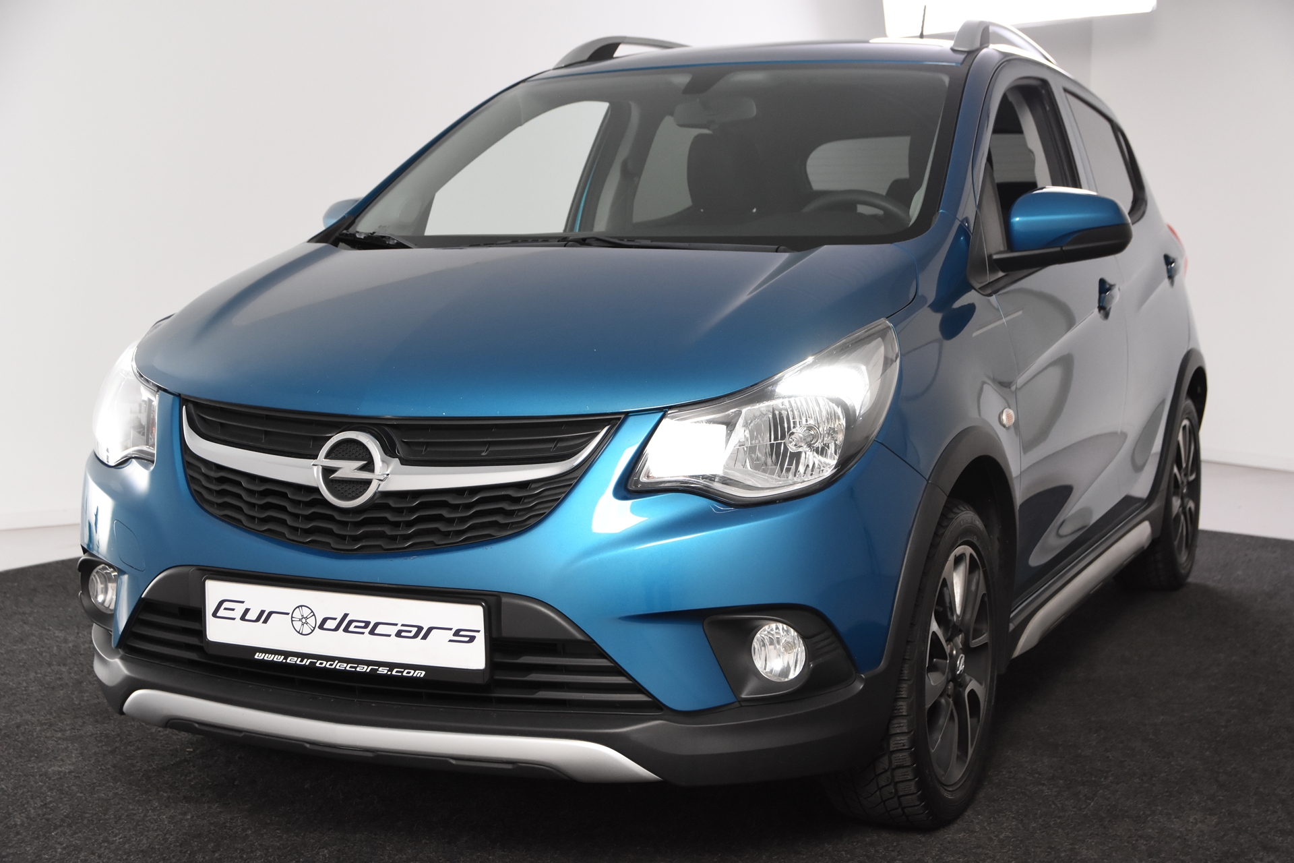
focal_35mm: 51
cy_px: 432
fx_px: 1833
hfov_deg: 38.9
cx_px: 647
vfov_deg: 26.5
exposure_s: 1/100
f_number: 5
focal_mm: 34
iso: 1600
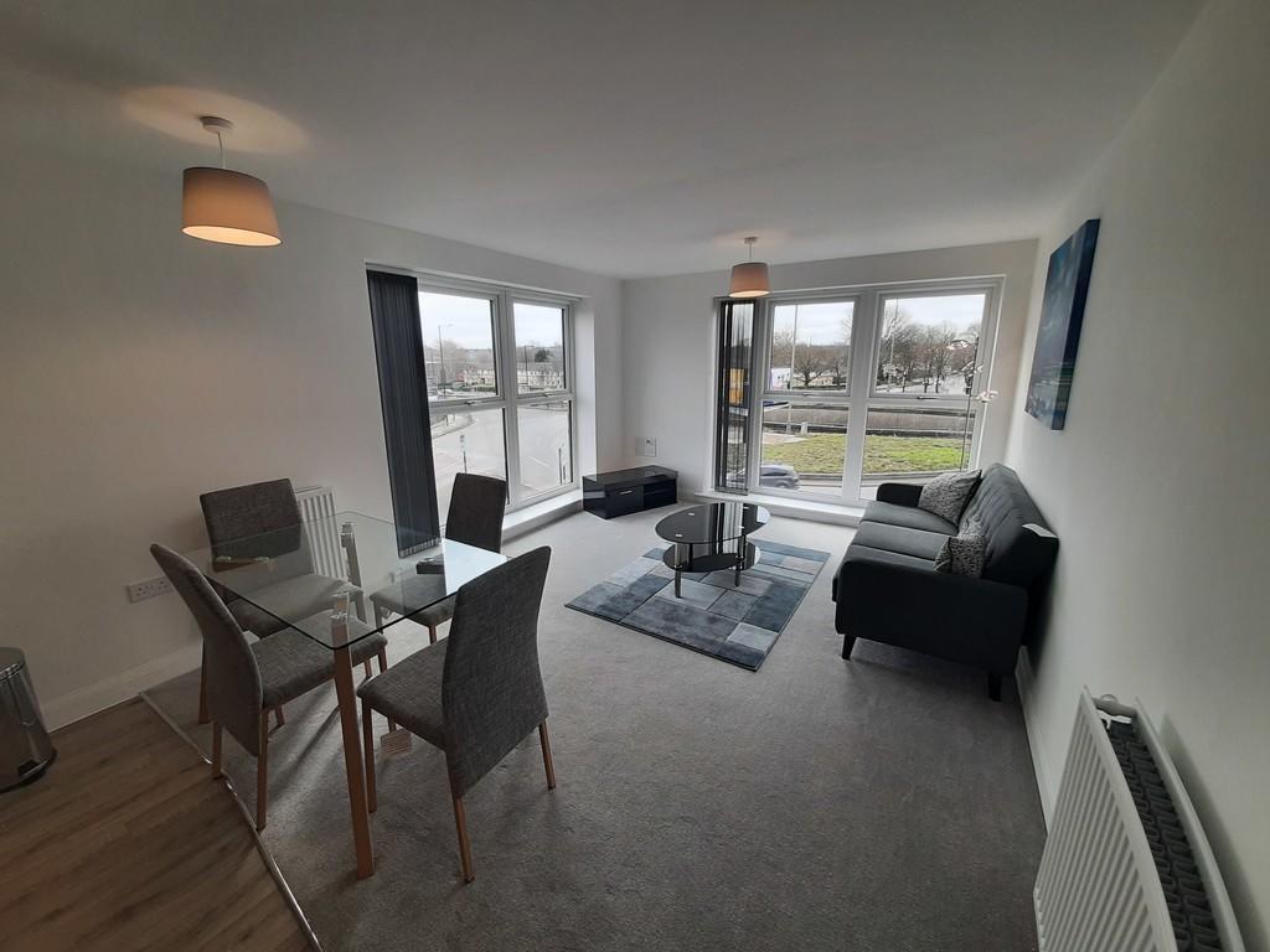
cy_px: 476
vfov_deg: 89.9
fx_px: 477
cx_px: 635
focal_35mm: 13
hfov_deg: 106.2
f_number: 2.2
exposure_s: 1/116
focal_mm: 1.42
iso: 40
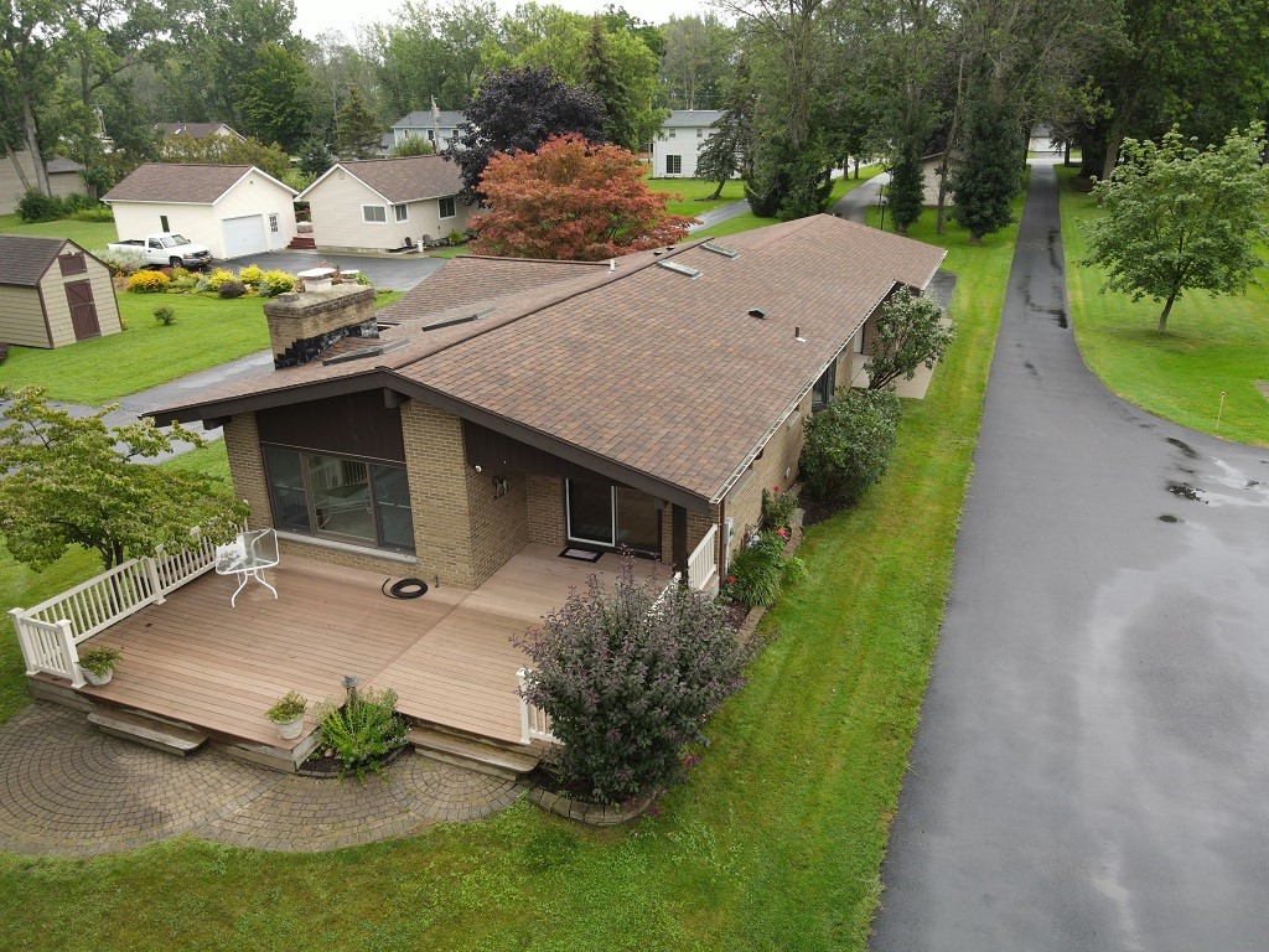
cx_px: 634
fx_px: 880
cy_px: 476
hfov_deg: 71.6
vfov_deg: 56.8
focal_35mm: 24
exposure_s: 1/200
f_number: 2.8
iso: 100
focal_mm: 4.5
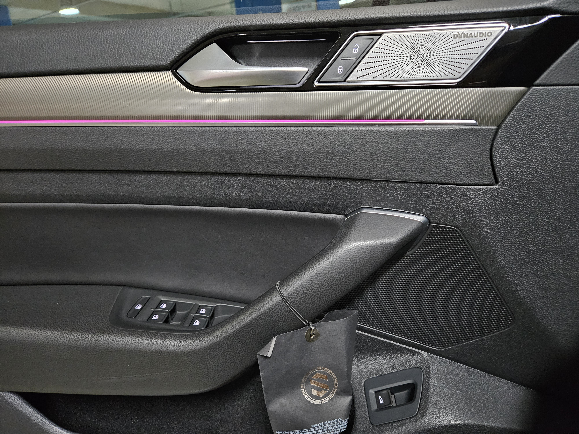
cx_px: 290
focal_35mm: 23
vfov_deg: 58.9
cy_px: 217
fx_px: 385
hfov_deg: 73.9
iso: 1600
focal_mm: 5.4
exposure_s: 1/24
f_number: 1.8
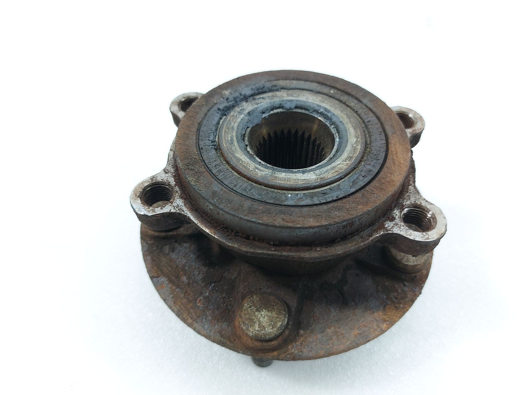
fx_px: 365
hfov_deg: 71.6
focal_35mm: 24
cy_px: 198
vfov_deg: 56.8
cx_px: 263
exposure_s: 1/50
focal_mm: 5.23
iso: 80
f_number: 1.8
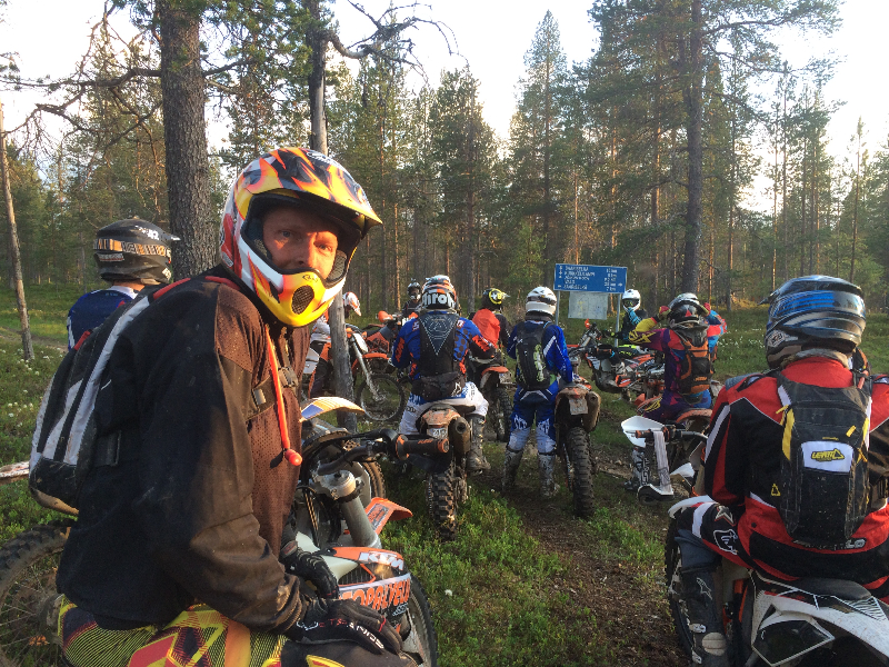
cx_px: 444
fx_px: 770
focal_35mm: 30
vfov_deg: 46.8
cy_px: 334
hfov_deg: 60.0
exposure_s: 1/120
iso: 50
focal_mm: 4.12
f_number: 2.2
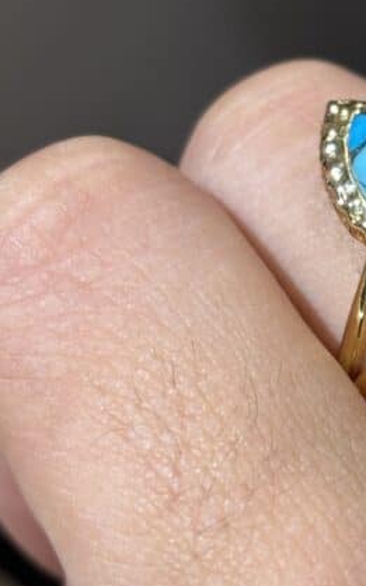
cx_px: 471
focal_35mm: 135
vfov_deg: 15.5
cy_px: 293
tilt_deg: -47.4
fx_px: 2156
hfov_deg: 9.5
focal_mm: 5.96
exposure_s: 1/50
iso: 32
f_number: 1.6
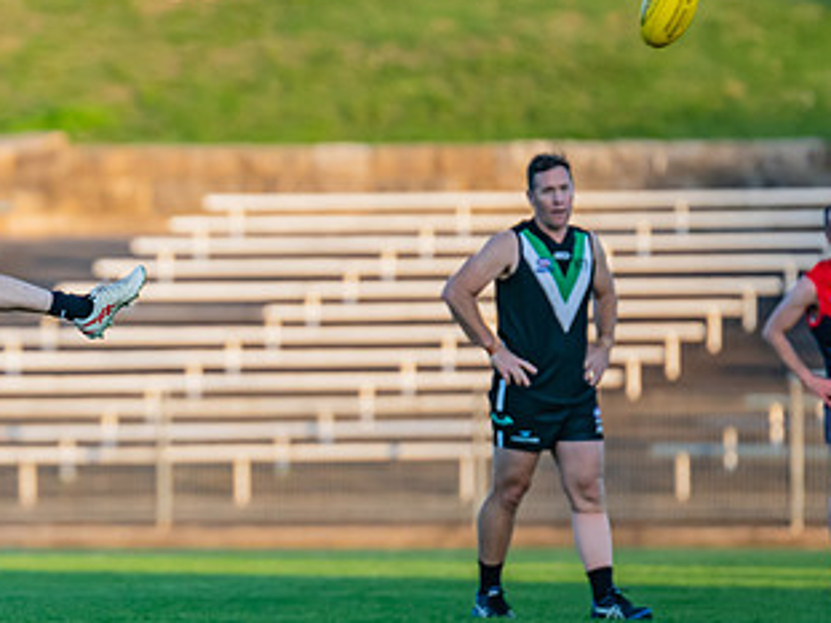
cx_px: -59
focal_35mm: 725
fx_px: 17398
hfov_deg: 2.7
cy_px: 299
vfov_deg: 2.1
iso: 800
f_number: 3.2
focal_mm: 300
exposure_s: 1/1600
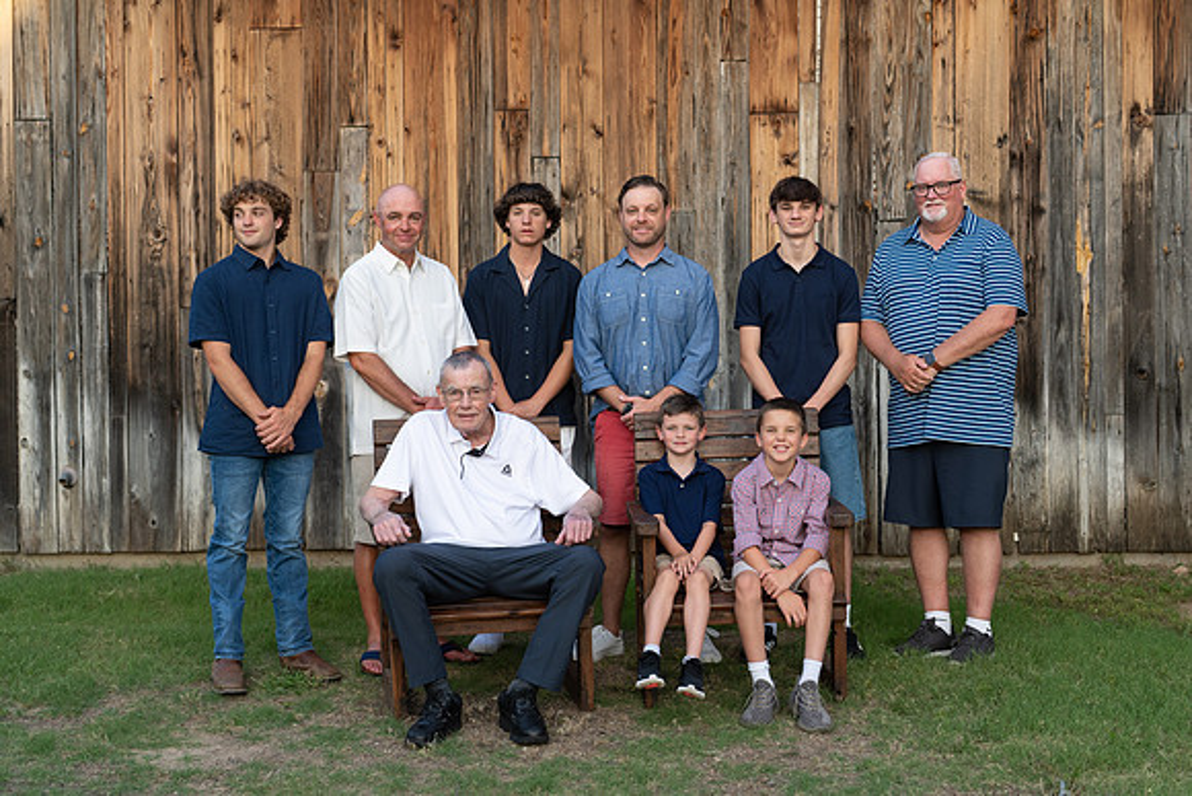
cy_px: 381
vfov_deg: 25.1
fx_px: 1789
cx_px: 597
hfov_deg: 36.9
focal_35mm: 54
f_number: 2.8
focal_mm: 50
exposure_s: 1/500
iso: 200
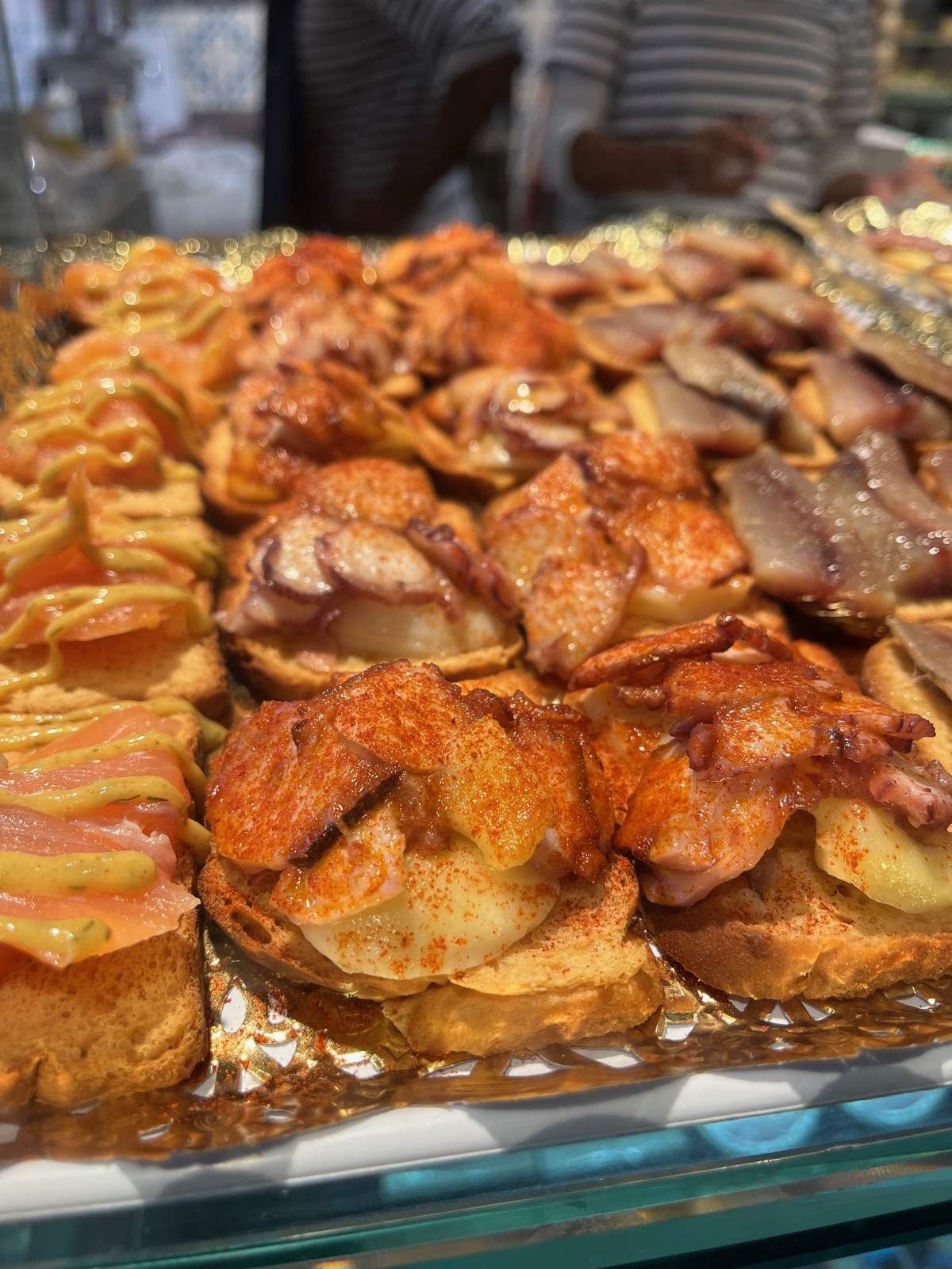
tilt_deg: -29.9
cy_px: 634
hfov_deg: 53.1
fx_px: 953
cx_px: 476
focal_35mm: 26
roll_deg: +0.5
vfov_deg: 67.3
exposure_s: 1/100
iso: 64
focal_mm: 5.1
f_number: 1.6
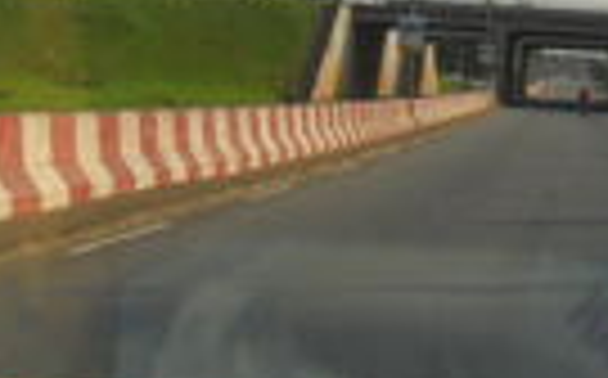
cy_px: 36
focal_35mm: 85
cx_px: 558
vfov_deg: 15.1
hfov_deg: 23.7
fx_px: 1407
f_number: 3.5
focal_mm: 4.9
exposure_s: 1/750
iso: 100
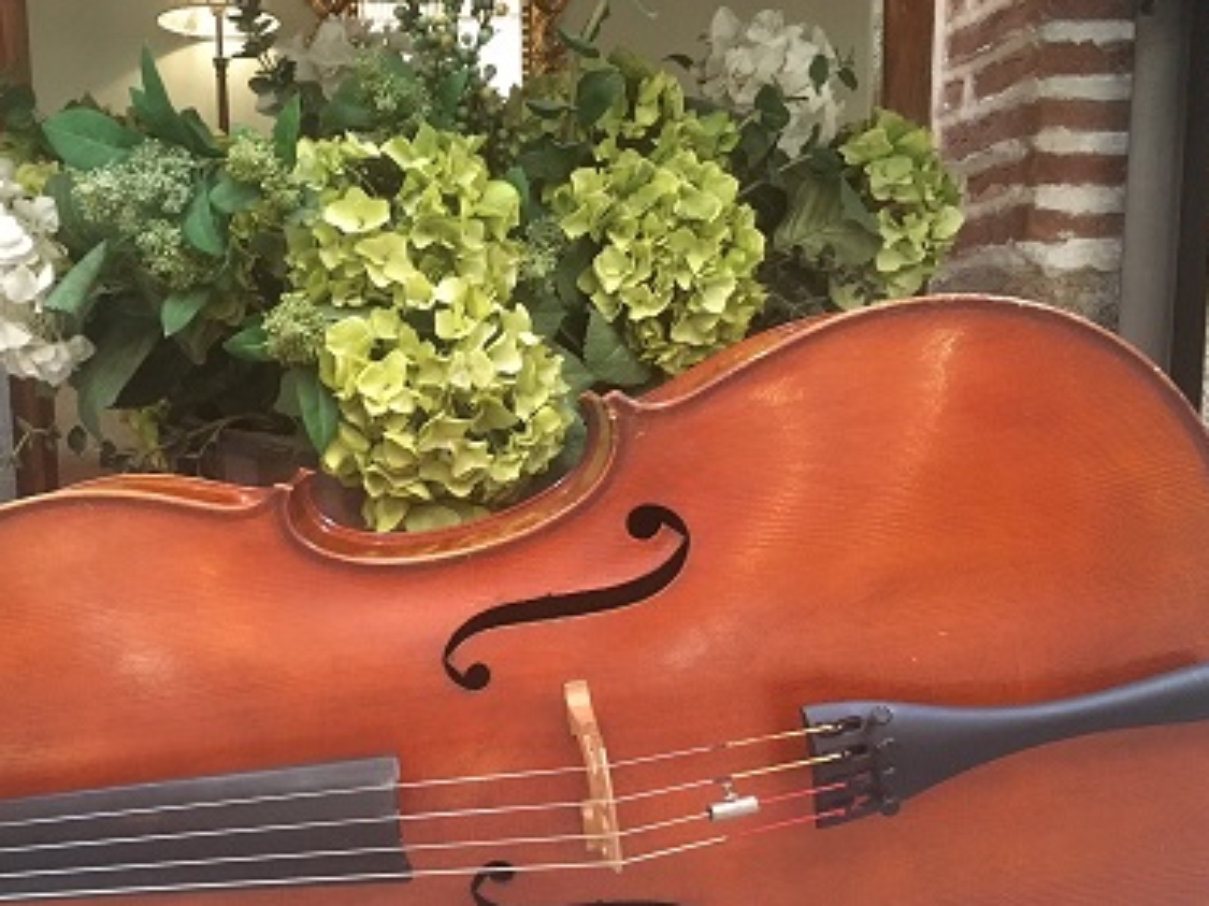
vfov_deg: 36.6
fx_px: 1362
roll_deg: +0.7
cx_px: 445
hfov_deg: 47.4
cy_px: 561
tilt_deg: -9.6
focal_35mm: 39
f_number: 2.2
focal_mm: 4.15
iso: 250
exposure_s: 1/17
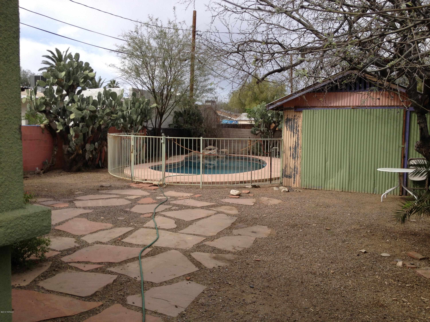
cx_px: 215
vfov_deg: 40.7
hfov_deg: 52.6
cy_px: 161
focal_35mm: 35
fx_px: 435
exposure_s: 1/1284
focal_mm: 4.28
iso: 50
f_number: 2.4
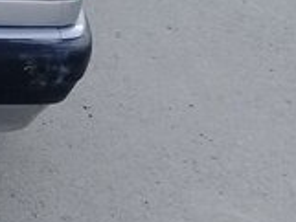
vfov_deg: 11.4
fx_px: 1087
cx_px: -268
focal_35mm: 127
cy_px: -61
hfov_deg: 13.6
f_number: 2.2
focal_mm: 3.3
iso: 50
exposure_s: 1/572
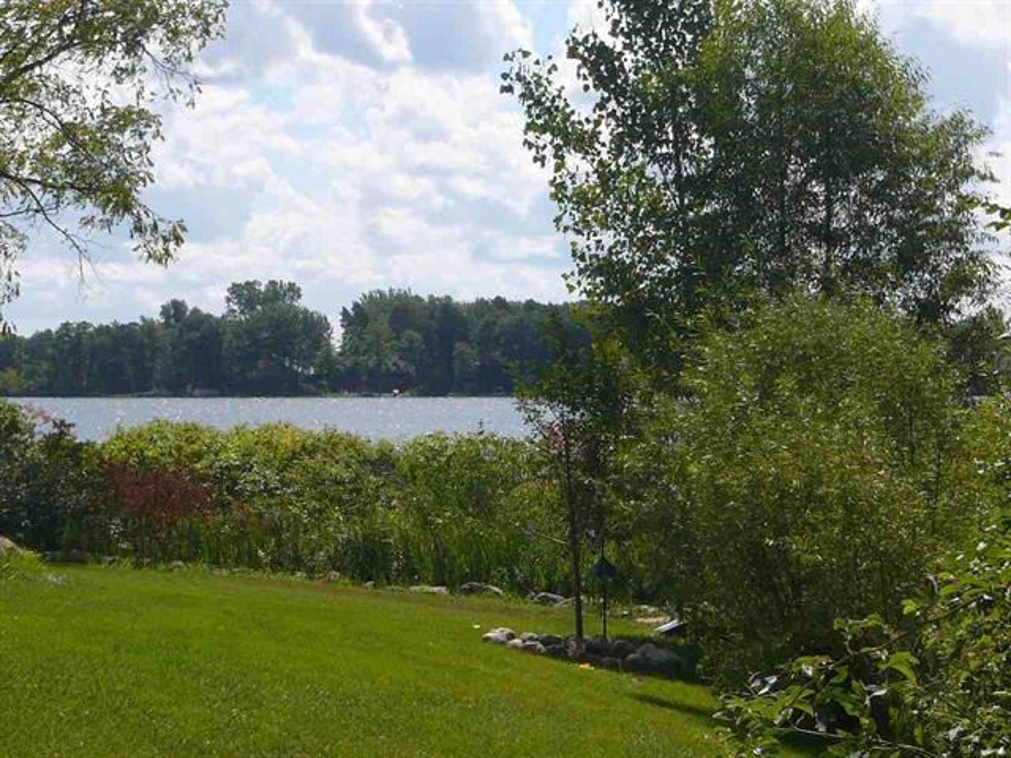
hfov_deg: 20.4
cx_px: 506
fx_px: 2804
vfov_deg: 15.4
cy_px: 379
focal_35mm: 96
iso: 80
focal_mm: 11.5
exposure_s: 1/500
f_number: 6.3
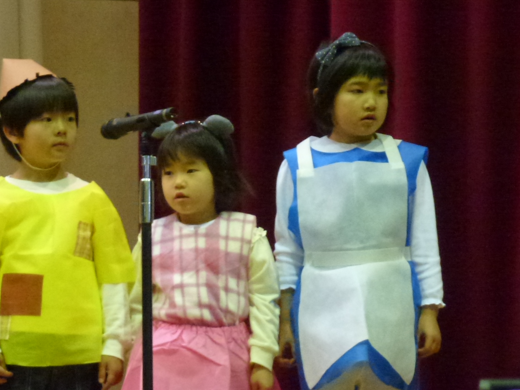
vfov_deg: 6.8
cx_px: 176
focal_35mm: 218
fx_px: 3275
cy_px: 312
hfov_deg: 9.1
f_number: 5.1
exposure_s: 1/15
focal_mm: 21.7
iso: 800
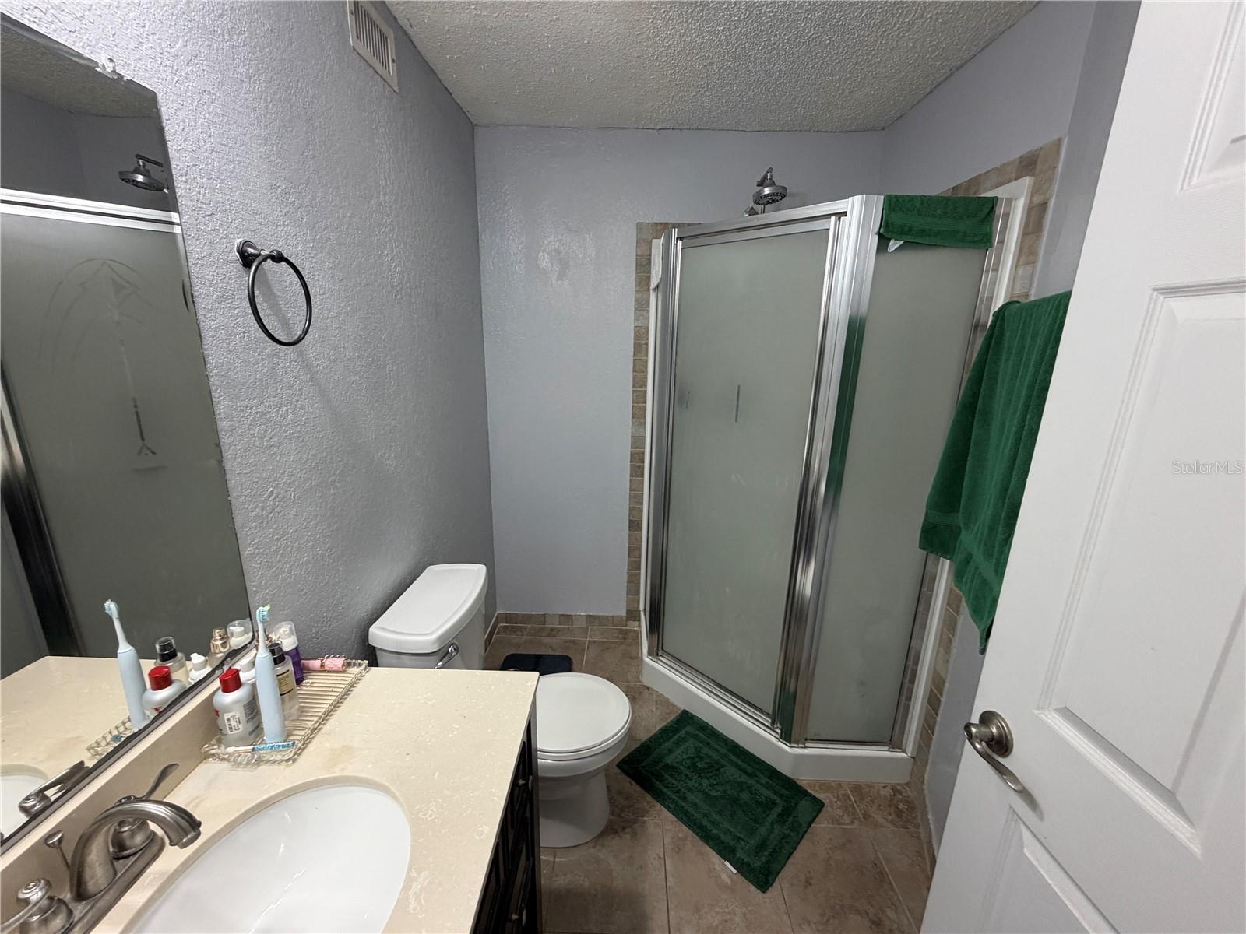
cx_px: 623
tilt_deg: -14.9
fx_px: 504
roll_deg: -1.4
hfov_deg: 102.1
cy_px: 467
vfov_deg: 85.7
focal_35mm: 14
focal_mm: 2.22
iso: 320
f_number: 2.2
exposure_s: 1/120
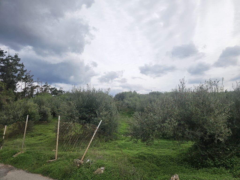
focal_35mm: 23
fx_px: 159
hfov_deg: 73.9
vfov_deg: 58.9
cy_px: 90
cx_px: 120
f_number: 1.7
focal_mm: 6.3
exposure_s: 1/638
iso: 10
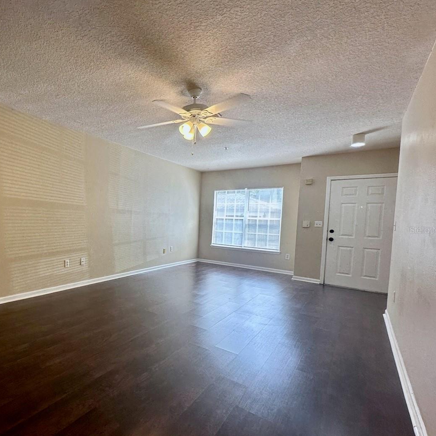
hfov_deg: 72.8
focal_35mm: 19
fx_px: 271
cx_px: 115
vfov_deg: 77.6
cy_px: 230
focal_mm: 2.22
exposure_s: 1/120
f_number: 2.2
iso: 80
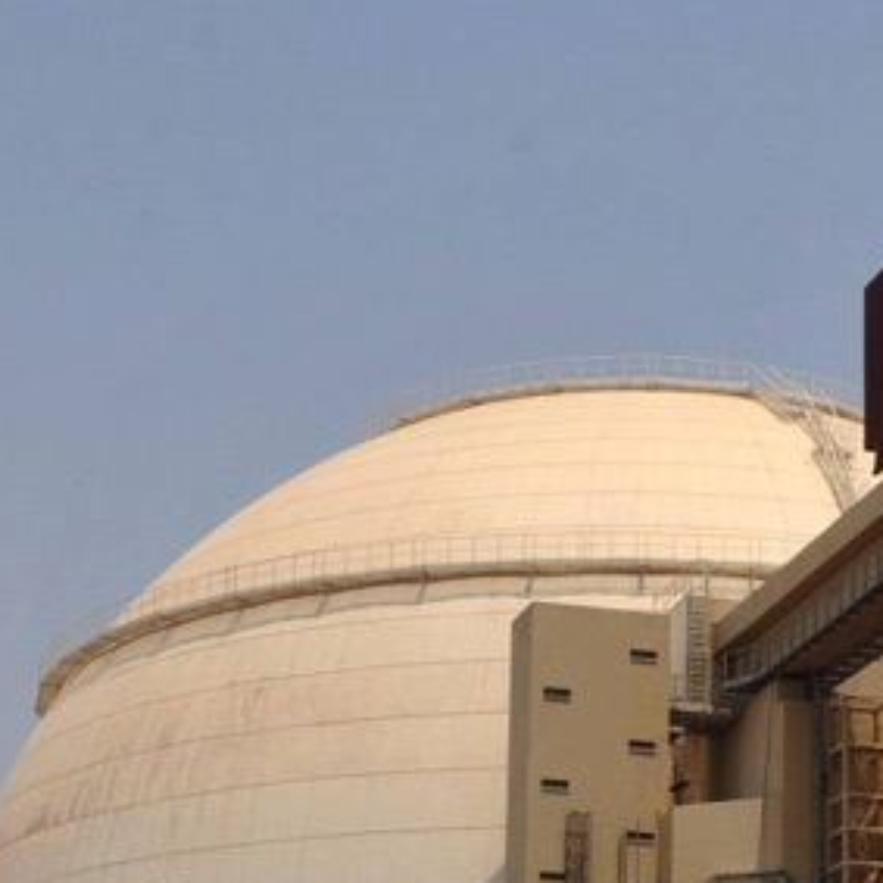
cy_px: 727
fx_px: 3117
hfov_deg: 15.6
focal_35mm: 108
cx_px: 1008
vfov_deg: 16.0
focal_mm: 24
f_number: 10
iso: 200
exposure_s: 1/800
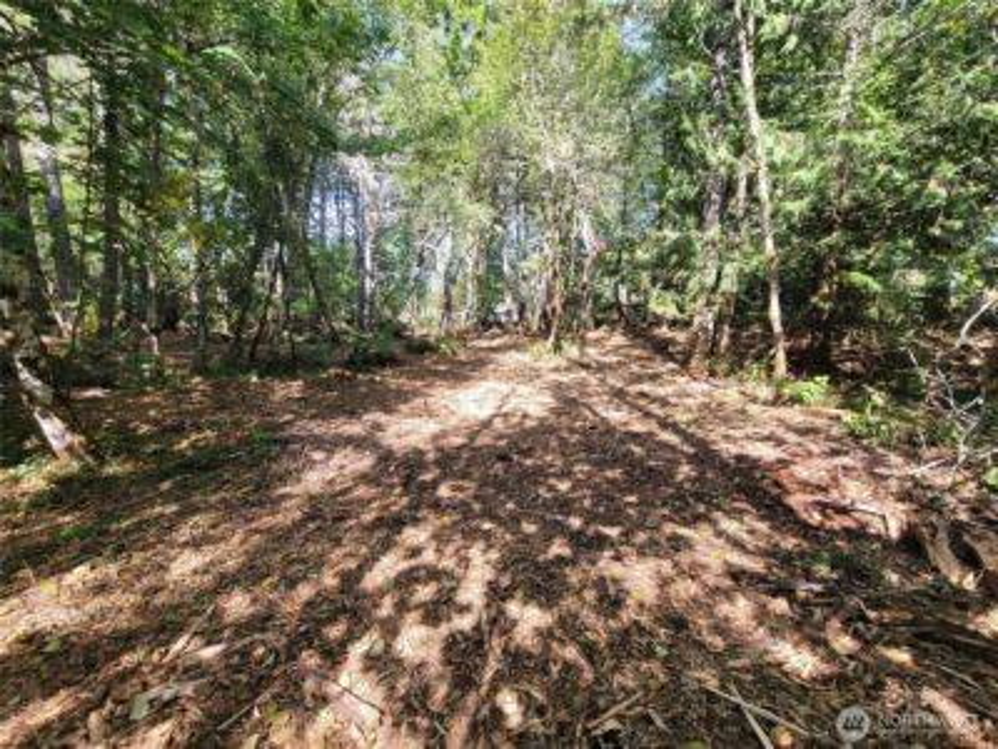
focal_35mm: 13
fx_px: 375
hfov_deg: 106.2
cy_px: 374
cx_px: 499
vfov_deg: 89.9
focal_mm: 2.2
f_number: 2.2
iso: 50
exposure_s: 1/186
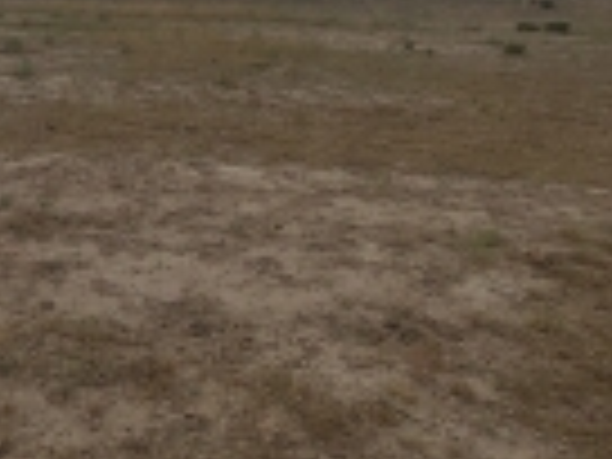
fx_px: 690
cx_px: 126
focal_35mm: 39
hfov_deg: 45.5
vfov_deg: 36.2
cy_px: 130
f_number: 2.2
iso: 40
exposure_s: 1/1559
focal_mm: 1.42
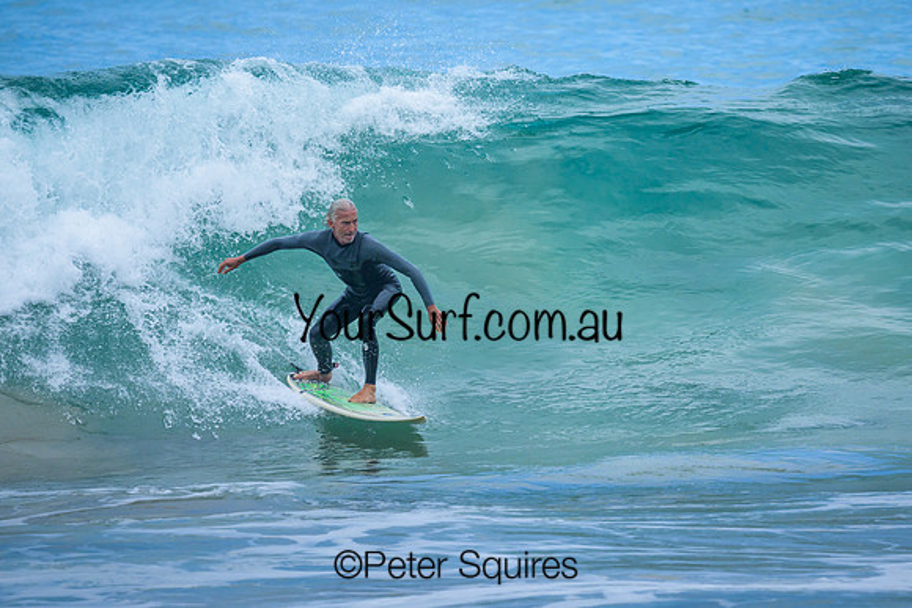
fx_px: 27848
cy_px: 234
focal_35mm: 1099
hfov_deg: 1.9
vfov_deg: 1.3
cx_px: 498
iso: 500
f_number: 6.3
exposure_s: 1/2500
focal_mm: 800
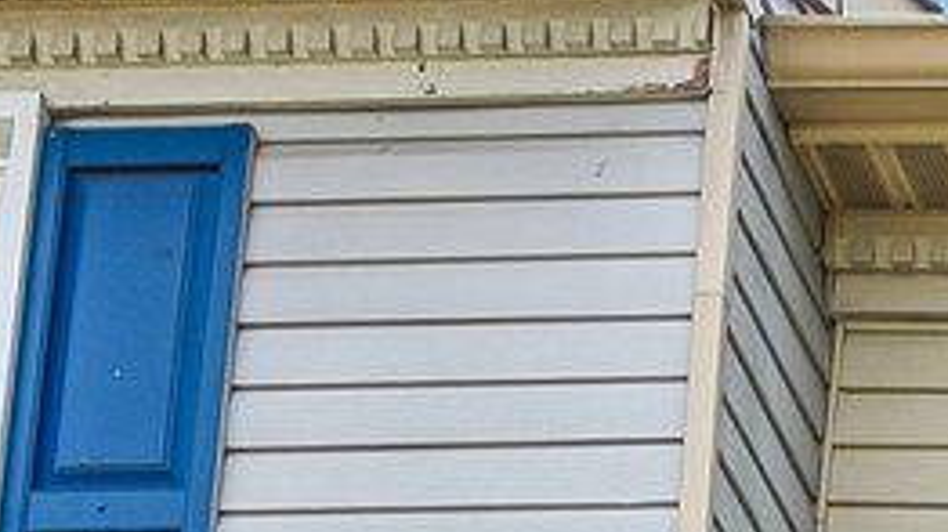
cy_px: 2336
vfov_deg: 5.9
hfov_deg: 11.0
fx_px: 4120
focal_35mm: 164
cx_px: 2308
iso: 400
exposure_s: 1/500
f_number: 8
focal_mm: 20
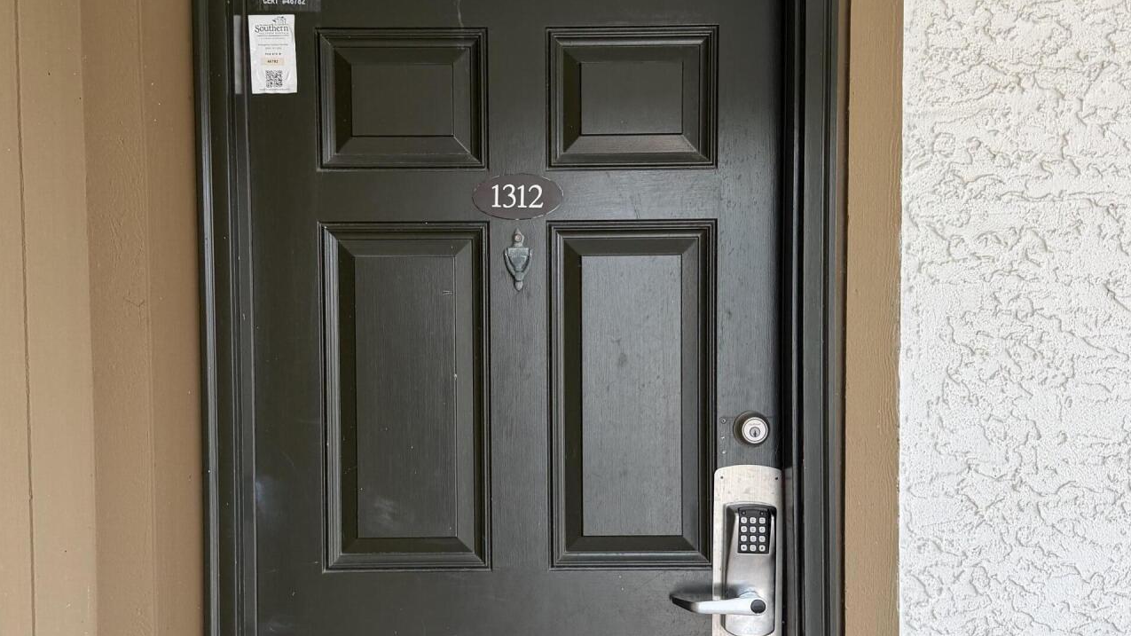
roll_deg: -1.9
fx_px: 1229
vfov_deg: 28.9
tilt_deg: -4.3
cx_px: 505
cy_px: 389
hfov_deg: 49.3
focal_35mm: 41
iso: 80
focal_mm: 6.76
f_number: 1.78
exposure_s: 1/275
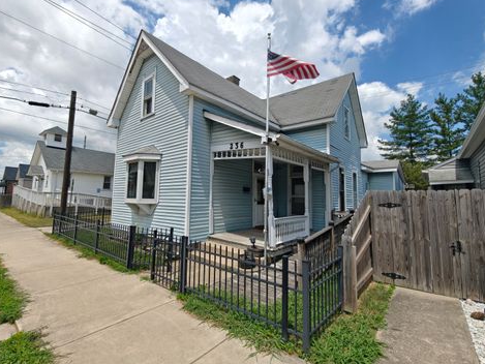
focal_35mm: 16
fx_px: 224
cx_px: 233
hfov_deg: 94.4
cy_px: 177
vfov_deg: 78.1
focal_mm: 2.3
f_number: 2
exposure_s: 1/1482
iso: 50
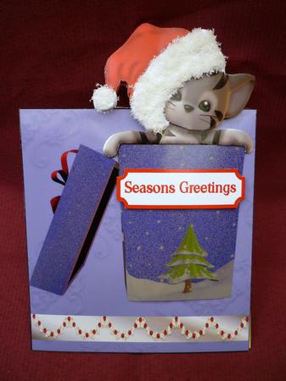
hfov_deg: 48.2
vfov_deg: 61.7
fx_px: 320
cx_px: 143
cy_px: 190
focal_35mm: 29
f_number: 3.3
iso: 80
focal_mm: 5.2
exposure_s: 1/60
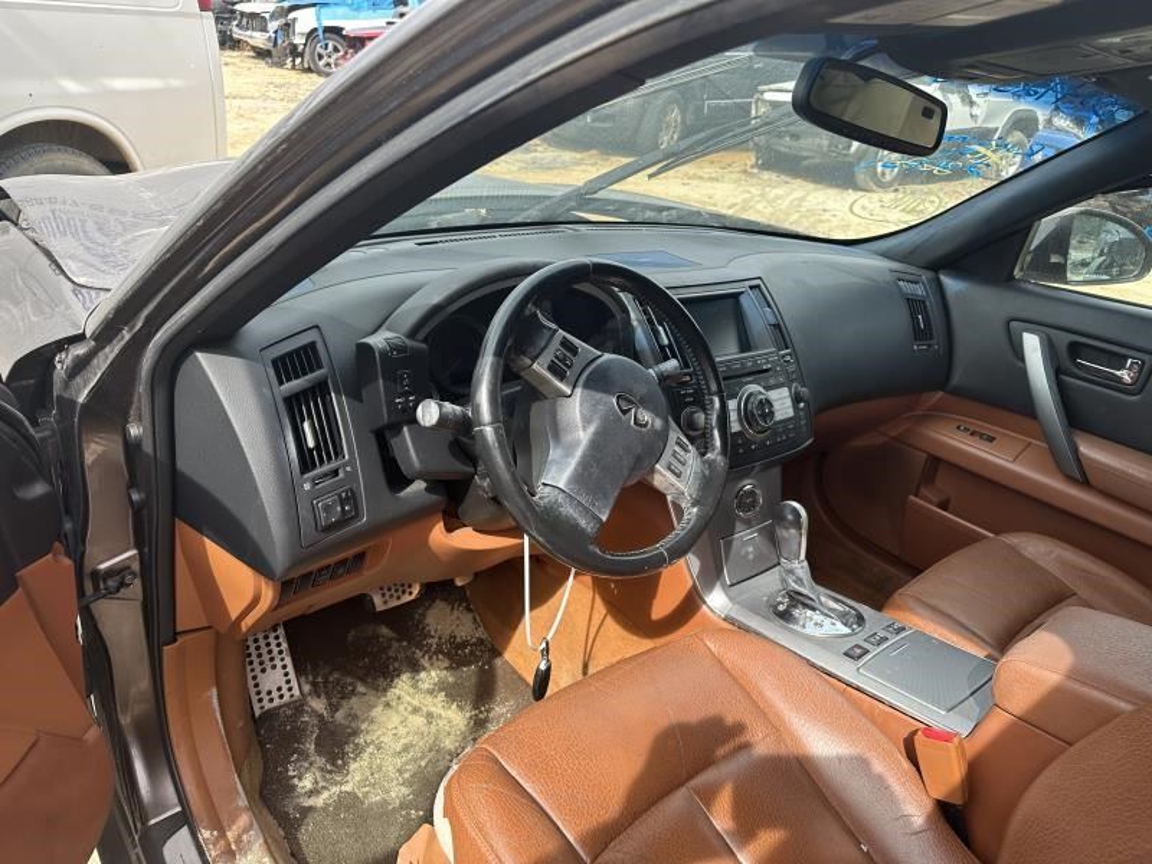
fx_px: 799
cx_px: 576
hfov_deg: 71.6
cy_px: 432
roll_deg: -8.6
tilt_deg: -27.2
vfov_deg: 56.8
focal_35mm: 24
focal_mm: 6.86
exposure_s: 1/943
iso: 80
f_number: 1.78
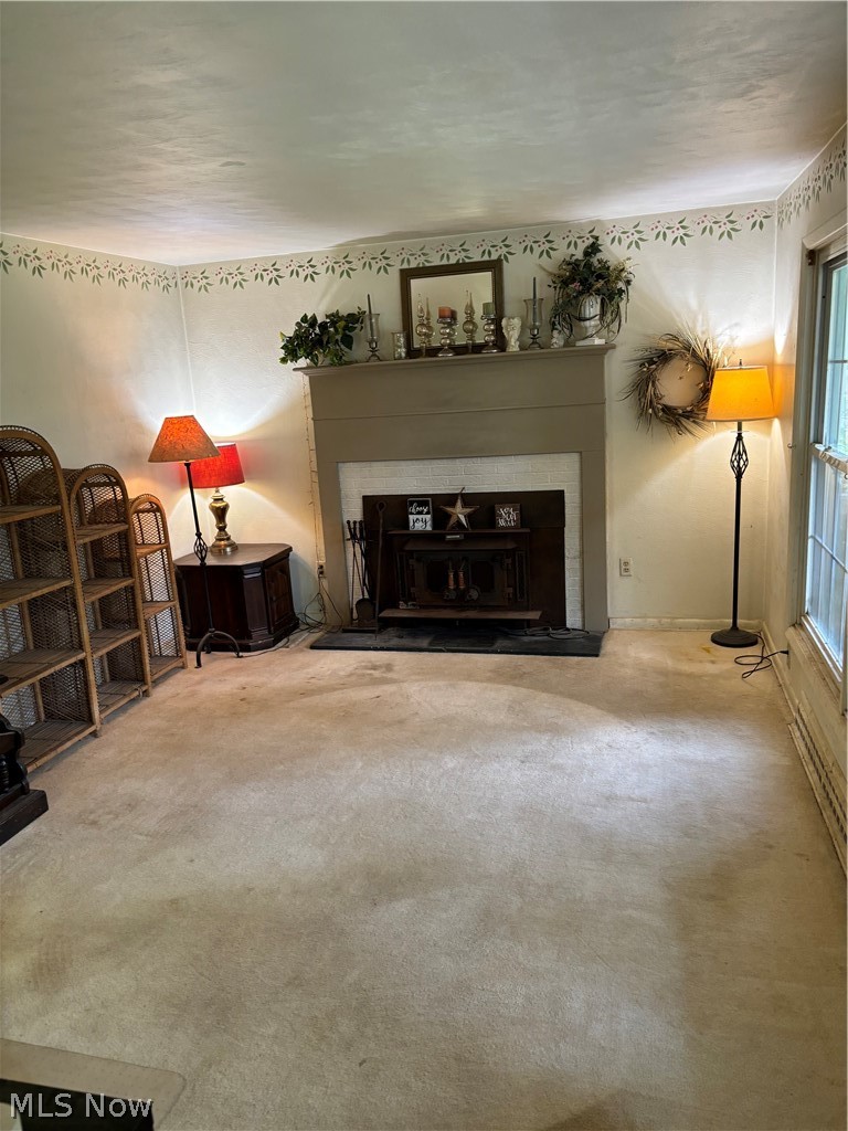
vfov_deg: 67.3
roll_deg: +3.2
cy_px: 566
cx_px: 424
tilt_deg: -11.9
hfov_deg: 53.1
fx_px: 849
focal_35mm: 26
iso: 160
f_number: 1.6
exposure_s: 1/60
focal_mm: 5.96
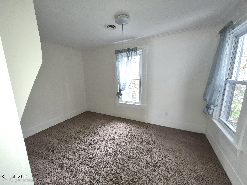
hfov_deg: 106.2
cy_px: 92
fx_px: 93
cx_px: 124
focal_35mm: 13
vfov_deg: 89.9
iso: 320
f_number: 2.2
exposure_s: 1/60.2
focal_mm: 1.74
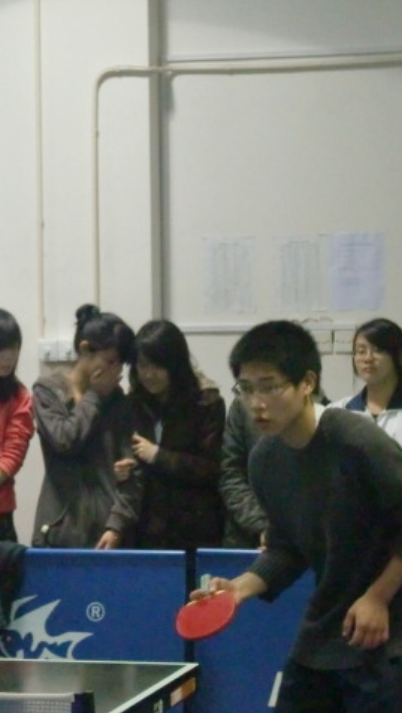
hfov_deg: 9.3
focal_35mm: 130
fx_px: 2459
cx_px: 49
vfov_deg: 16.5
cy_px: 357
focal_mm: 15.7
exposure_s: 1/80
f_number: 4.8
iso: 1250
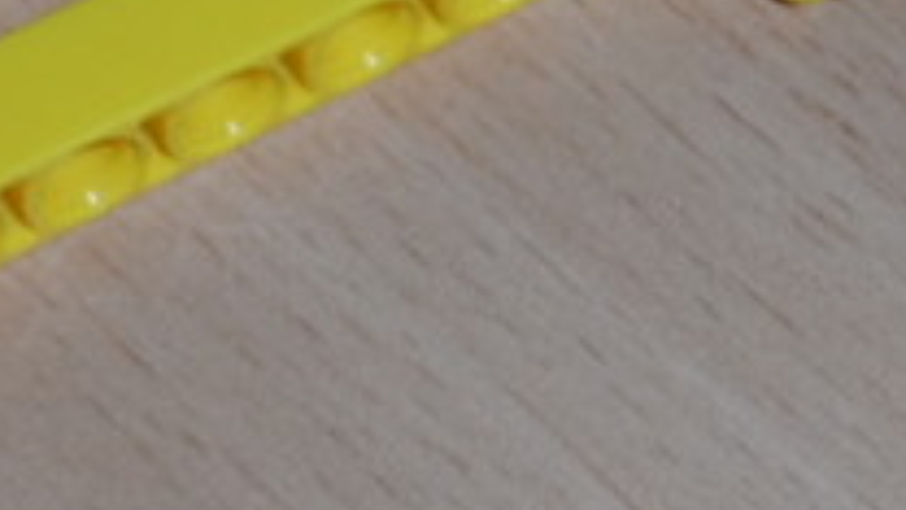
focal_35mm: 193
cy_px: -325
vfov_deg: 6.2
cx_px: 693
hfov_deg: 11.1
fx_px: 4637
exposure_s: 1/15
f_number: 7.4
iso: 100
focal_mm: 6.8
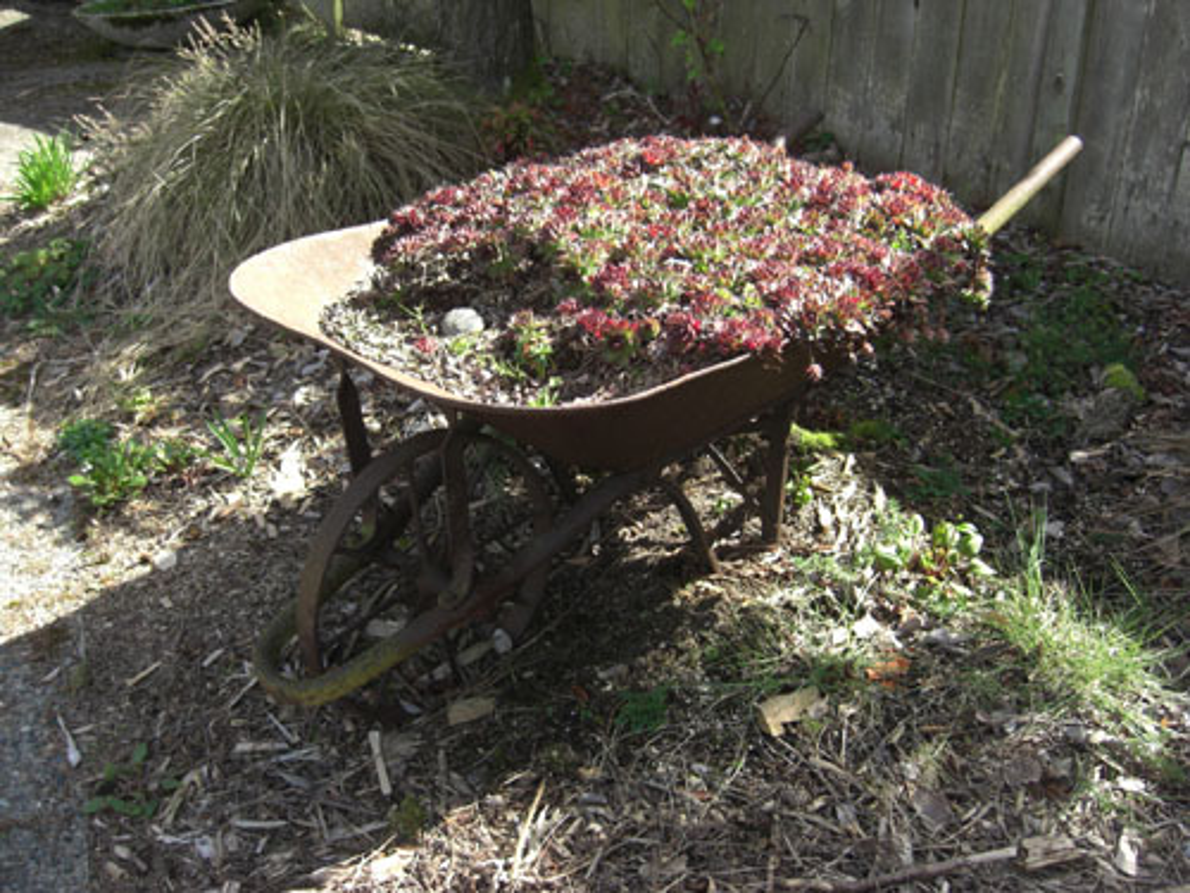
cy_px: 446
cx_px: 595
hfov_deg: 49.0
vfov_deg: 37.7
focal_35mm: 38
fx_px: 1306
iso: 80
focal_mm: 7.9
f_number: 2.8
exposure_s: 1/250
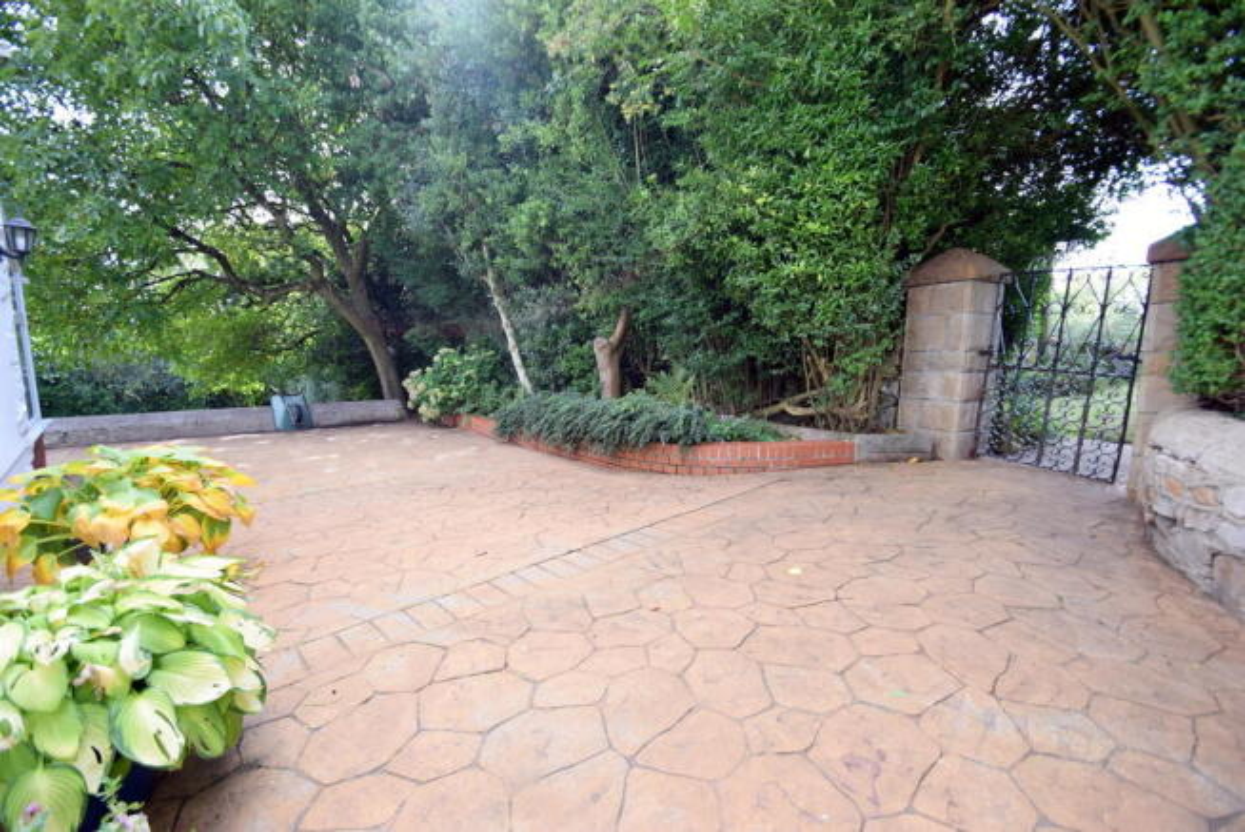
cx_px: 622
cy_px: 416
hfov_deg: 100.4
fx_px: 519
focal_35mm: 15
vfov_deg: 77.4
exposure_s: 1/60
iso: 100
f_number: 4
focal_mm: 10
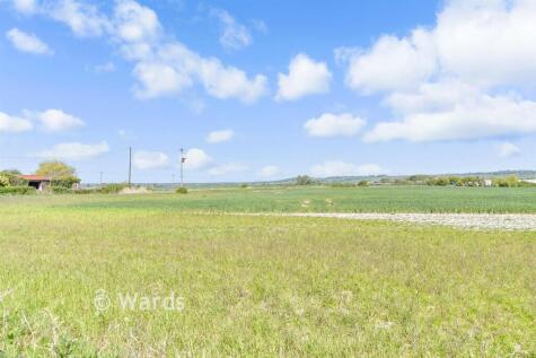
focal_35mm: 30
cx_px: 268
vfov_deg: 43.6
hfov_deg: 61.9
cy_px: 179
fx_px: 447
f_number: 6.3
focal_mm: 20
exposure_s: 1/320
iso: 160
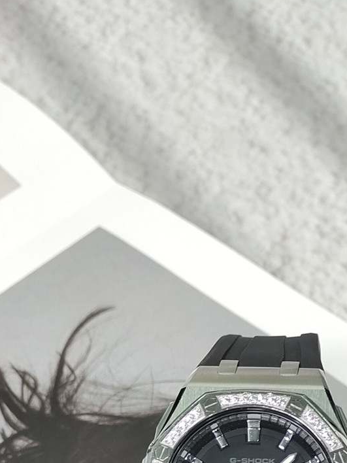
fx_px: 1510
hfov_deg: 13.1
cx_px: 254
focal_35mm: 113
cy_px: 494
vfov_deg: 16.9
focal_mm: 7.55
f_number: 2.08
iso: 59
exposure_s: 1/50
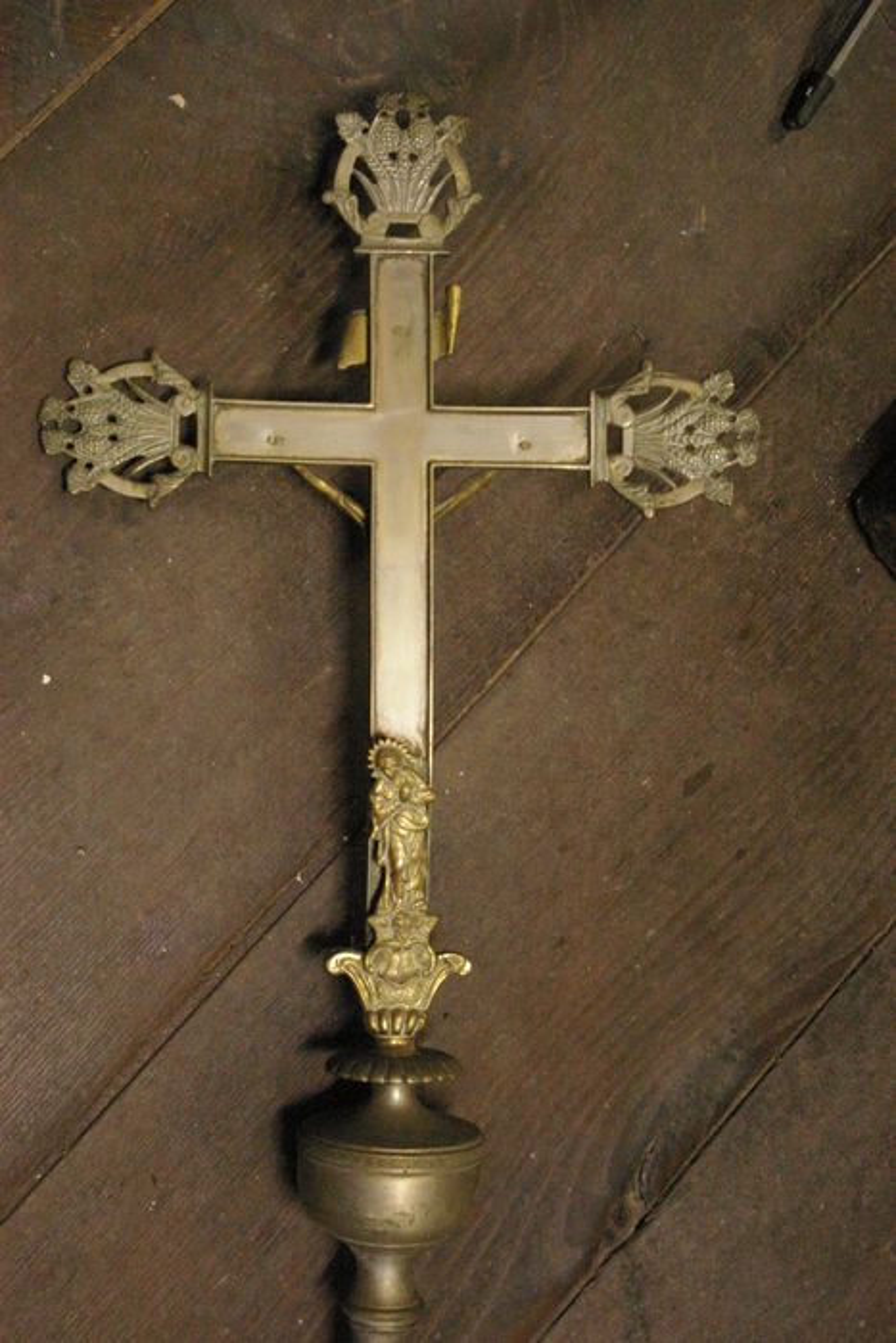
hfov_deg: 22.6
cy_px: 672
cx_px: 448
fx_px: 2239
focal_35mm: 60
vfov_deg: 33.4
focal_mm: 40
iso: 3200
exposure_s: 1/15
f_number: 4.5
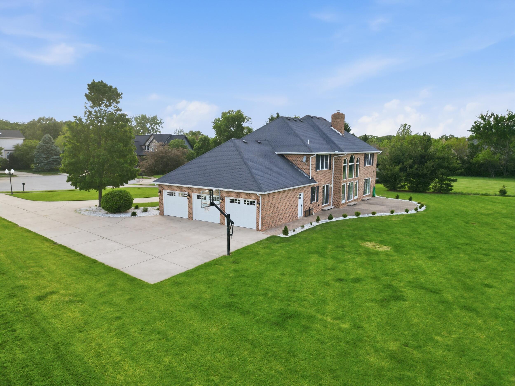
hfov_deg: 71.6
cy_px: 193
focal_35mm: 24
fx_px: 357
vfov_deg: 56.8
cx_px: 258
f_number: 1.7
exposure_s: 1/2500
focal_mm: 6.7
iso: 100
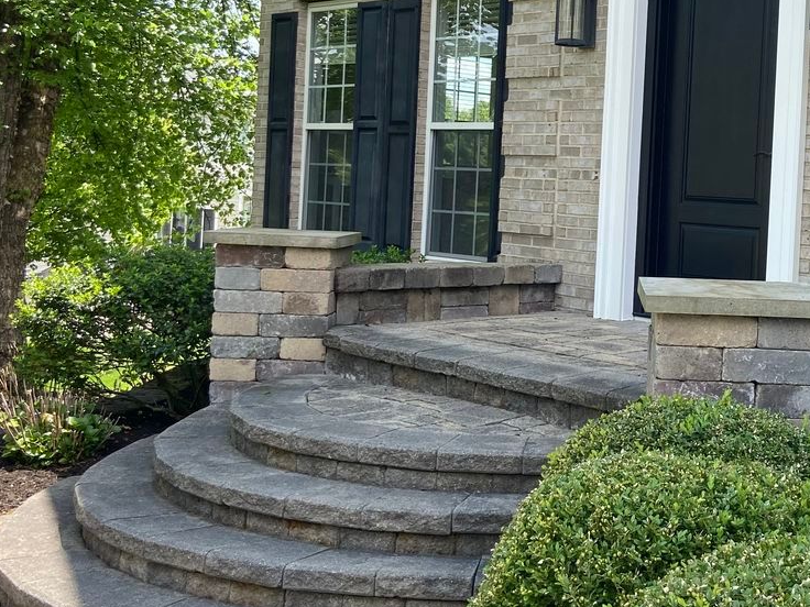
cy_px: 192
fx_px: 1240
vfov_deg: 27.3
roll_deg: -3.0
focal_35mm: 53
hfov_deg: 35.1
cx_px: 645
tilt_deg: +0.5
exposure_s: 1/654
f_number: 1.8
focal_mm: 4.25
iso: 32
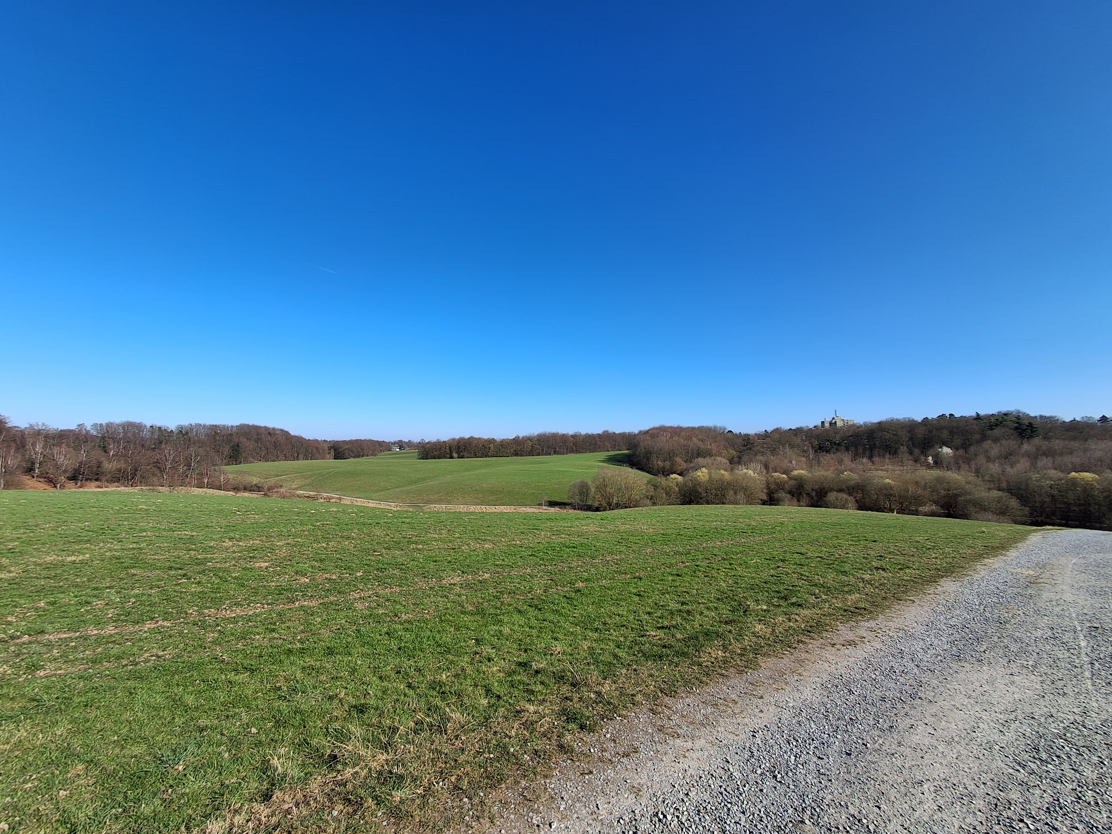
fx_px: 514
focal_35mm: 16
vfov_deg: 78.1
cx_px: 556
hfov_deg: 94.5
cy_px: 417
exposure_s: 1/855
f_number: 2.2
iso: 40
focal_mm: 1.64
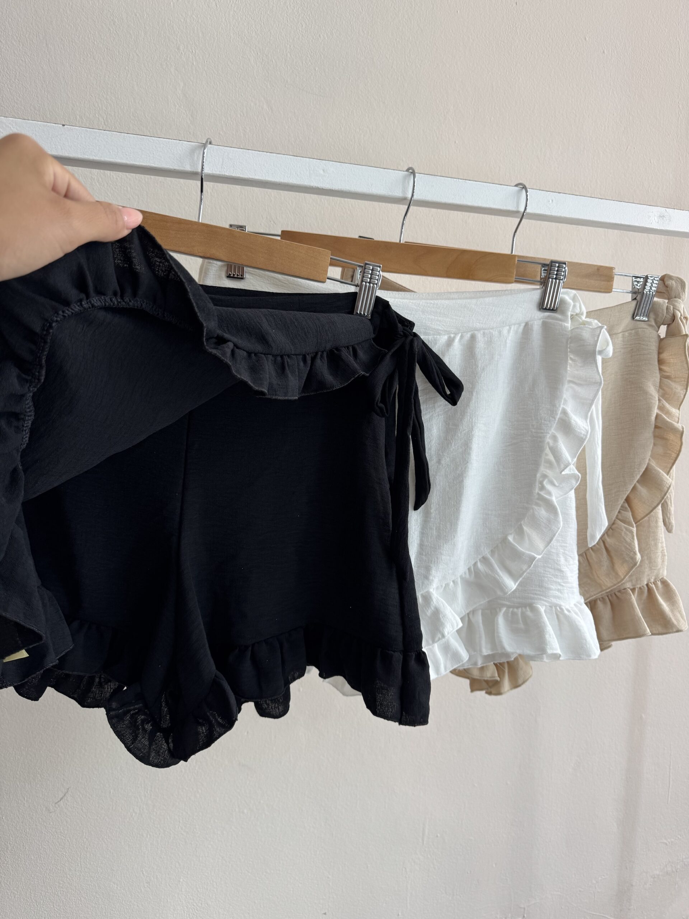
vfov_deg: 71.6
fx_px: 637
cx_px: 344
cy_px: 460
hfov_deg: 56.8
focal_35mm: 24
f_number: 1.78
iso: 80
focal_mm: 6.76
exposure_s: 1/299
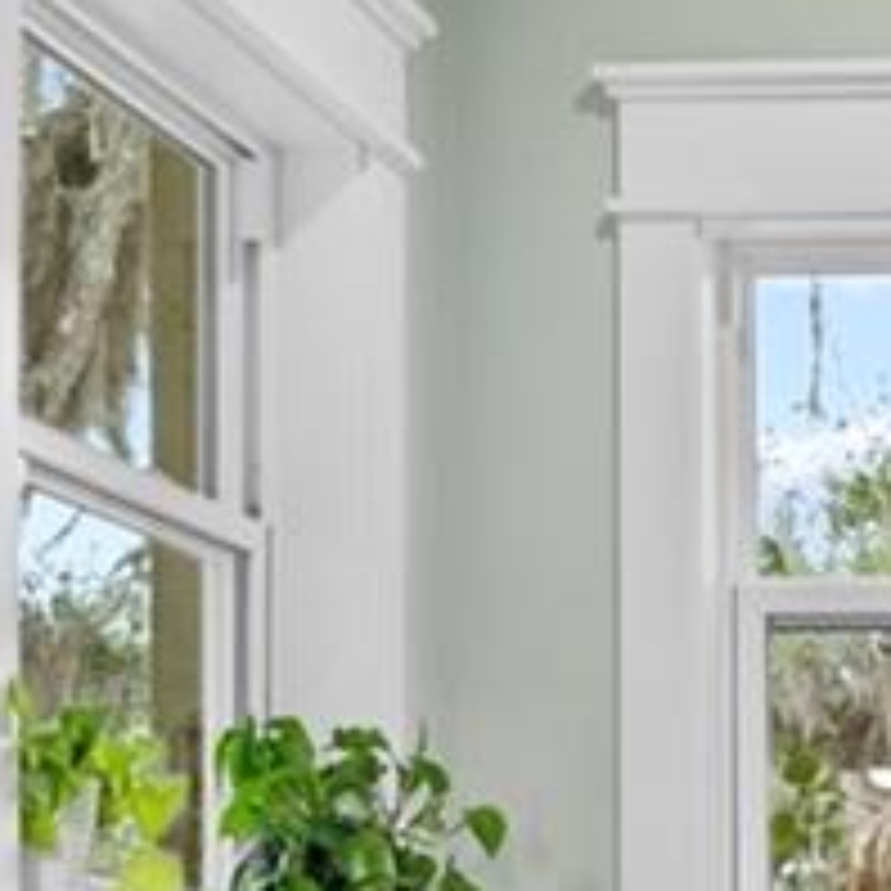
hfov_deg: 14.5
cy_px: 1174
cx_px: 1422
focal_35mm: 110
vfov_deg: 15.1
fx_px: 3203
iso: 250
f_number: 8
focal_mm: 16
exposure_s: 1/2.5
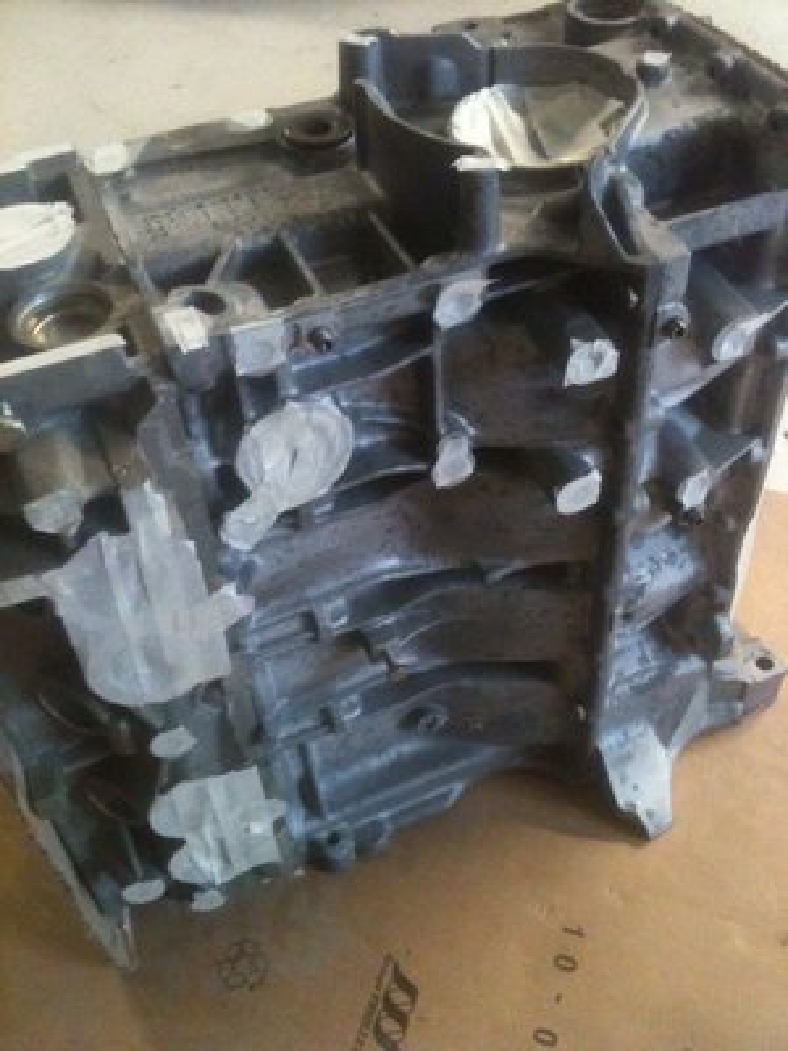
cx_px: 394
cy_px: 526
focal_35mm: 35
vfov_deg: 52.6
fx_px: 1062
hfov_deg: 40.7
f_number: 2.8
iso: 500
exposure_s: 1/15
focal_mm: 3.85
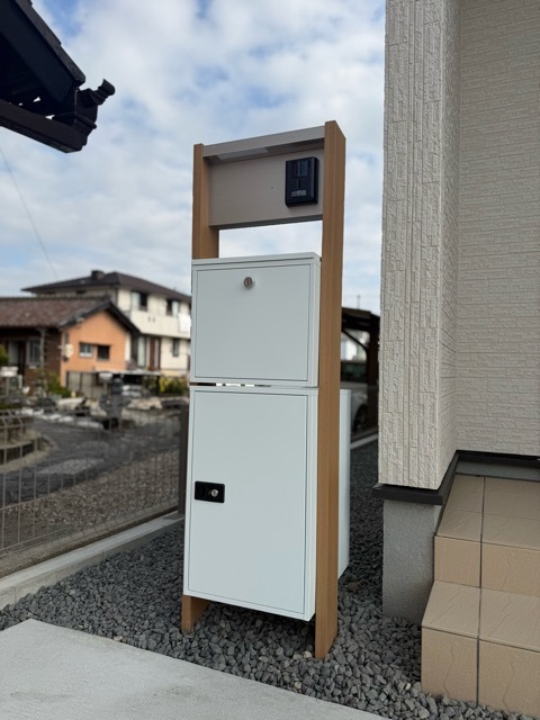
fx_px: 499
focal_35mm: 24
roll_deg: -1.5
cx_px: 270
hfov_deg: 56.8
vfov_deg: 71.6
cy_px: 360
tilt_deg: +1.6
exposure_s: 1/5319
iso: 80
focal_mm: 6.76
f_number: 1.78
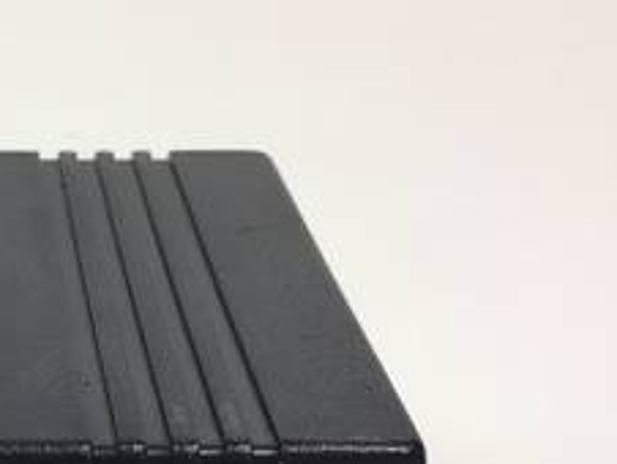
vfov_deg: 17.4
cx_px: -71
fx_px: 1463
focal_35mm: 82
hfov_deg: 22.4
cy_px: 524
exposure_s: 1/50
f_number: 2.2
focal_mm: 4.15
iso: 40
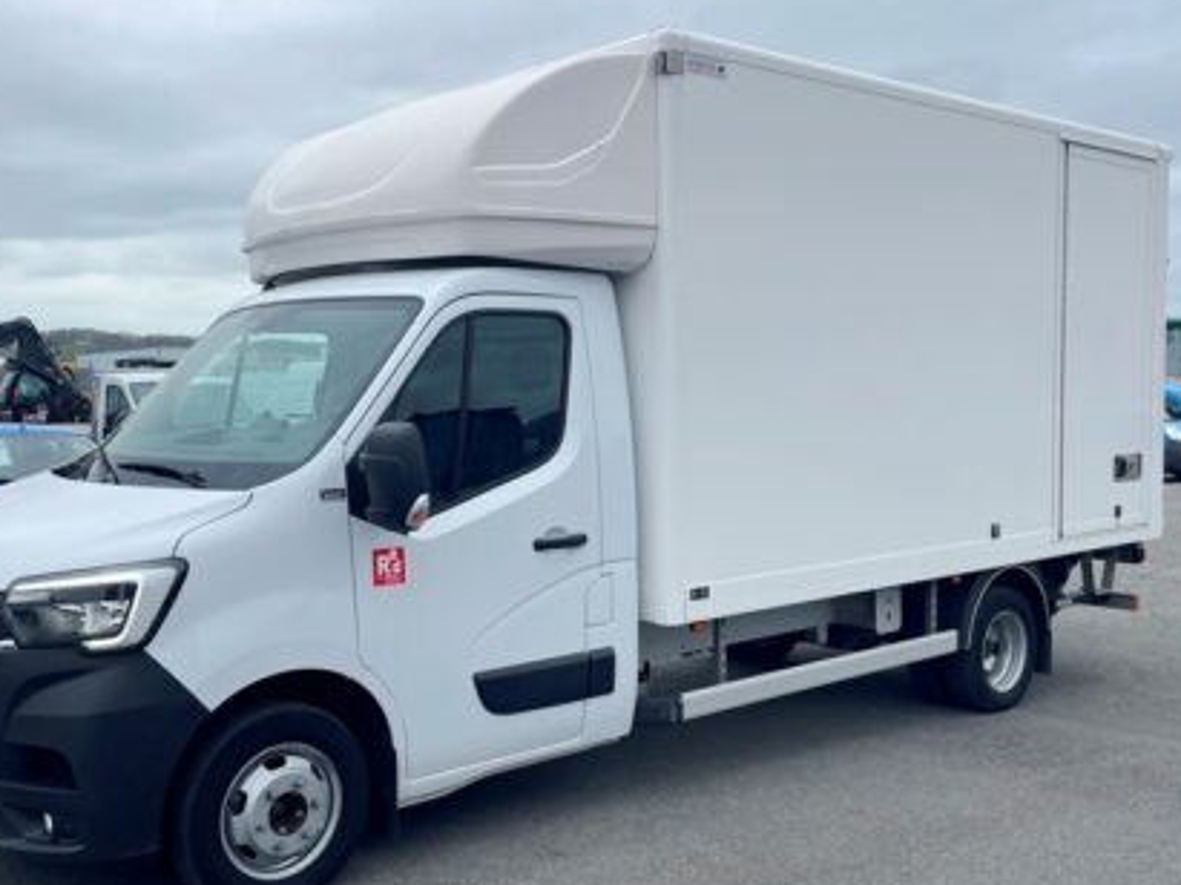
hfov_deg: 49.0
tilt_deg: -1.4
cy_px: 468
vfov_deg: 37.7
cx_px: 566
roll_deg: +1.3
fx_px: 1296
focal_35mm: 38
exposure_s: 1/587
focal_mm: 4.2
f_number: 1.6
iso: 32
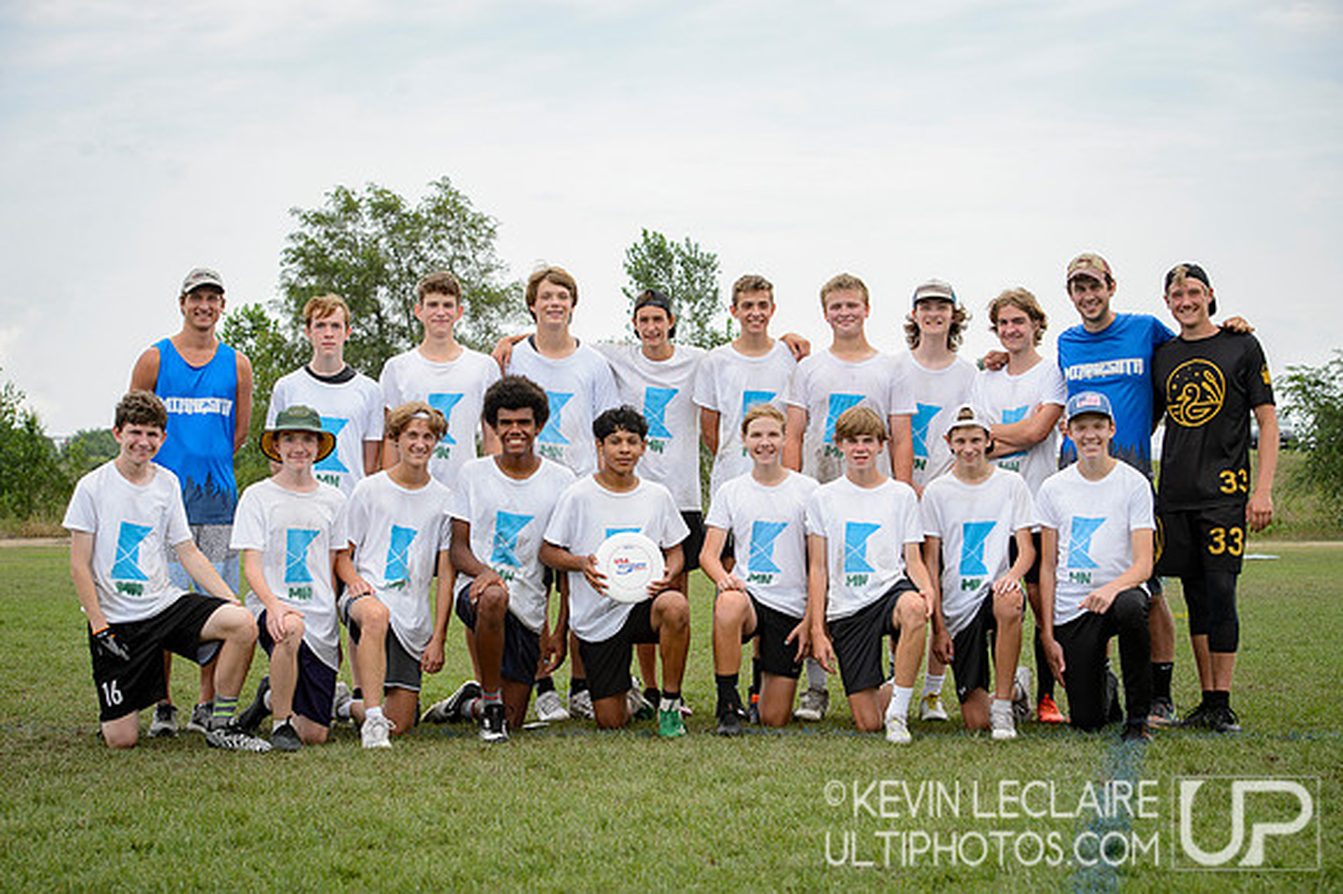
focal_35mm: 72
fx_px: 2669
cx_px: 656
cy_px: 457
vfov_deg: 19.0
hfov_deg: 28.2
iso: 200
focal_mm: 70
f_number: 5.6
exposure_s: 1/400
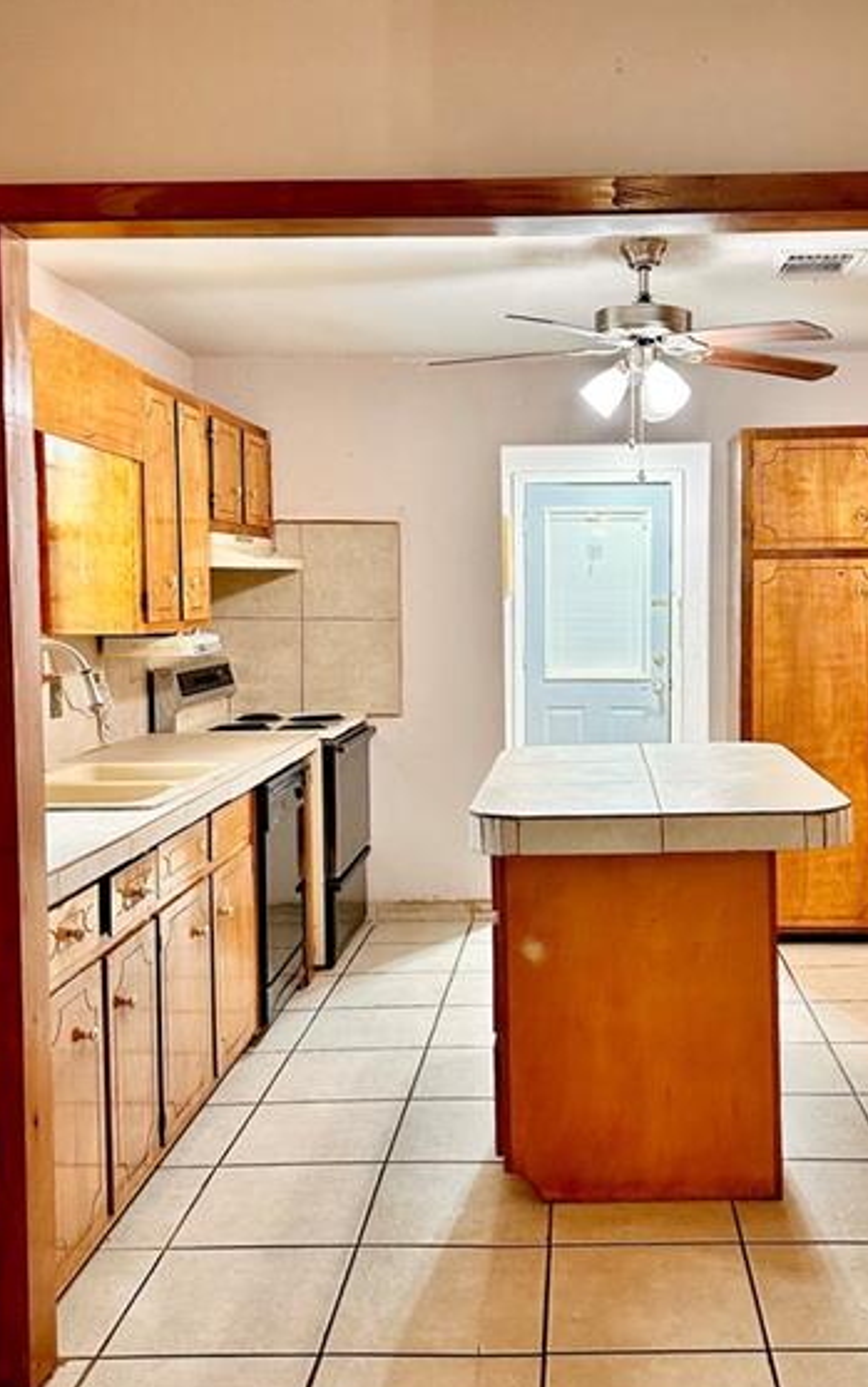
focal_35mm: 35
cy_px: 664
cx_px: 572
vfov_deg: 55.3
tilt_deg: -3.2
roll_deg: -1.5
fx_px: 1324
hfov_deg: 36.0
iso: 200
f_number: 1.78
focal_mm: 6.86
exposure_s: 1/120
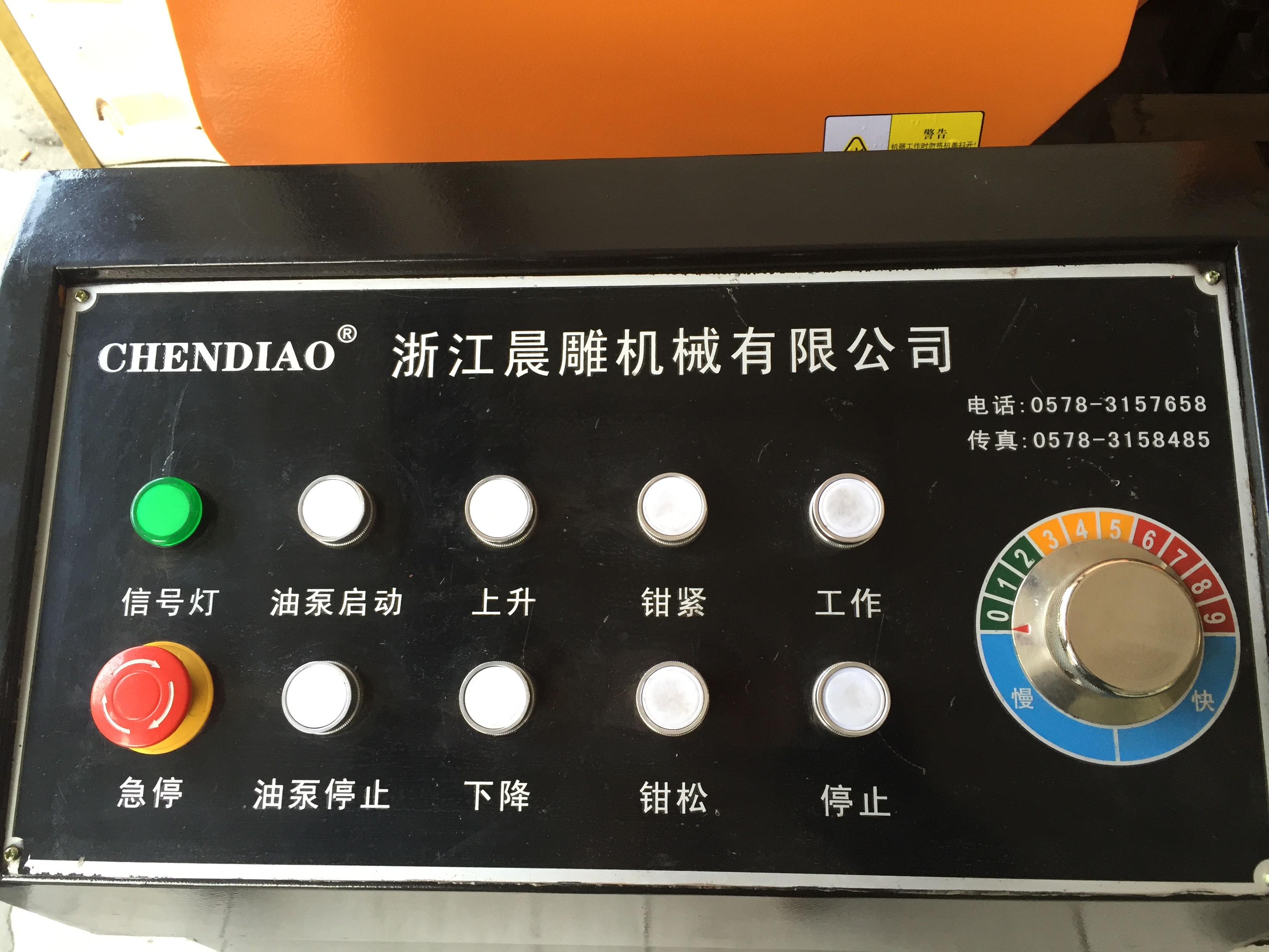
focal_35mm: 29
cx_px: 634
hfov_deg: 61.7
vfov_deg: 48.2
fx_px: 1063
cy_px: 476
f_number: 2.2
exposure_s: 1/33
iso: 40
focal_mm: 4.15
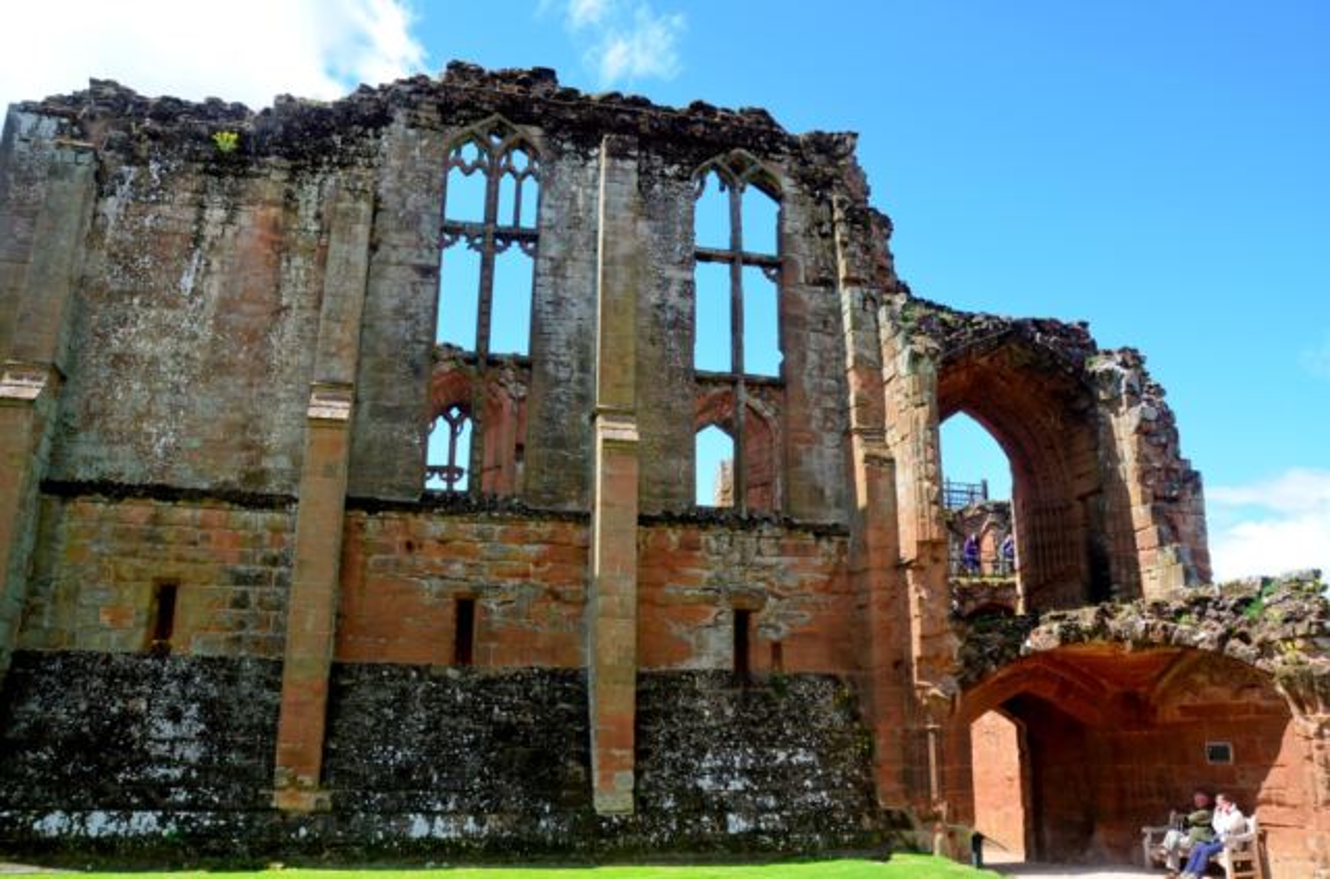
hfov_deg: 67.5
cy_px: 440
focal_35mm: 27
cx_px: 665
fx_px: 995
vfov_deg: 47.7
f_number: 11
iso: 200
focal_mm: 18
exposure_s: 1/125
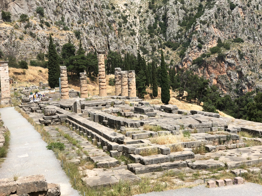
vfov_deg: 28.0
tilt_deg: -3.6
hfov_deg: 36.8
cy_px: 98
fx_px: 394
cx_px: 131
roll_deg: +2.9
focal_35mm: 52
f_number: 2.4
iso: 16
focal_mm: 6
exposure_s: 1/1000
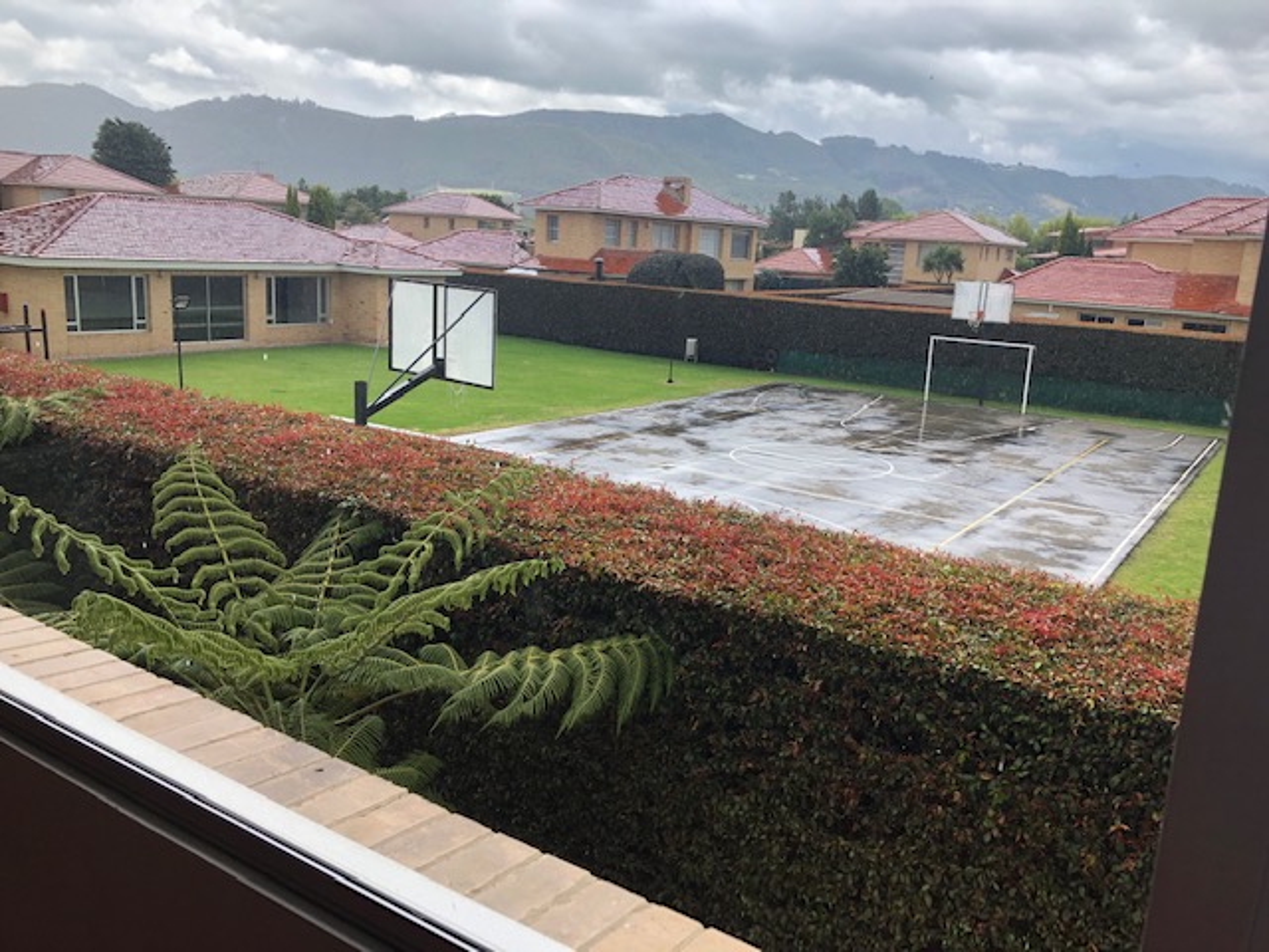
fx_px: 1026
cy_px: 476
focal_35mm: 28
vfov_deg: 49.7
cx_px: 634
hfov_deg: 63.4
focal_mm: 3.99
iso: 20
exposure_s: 1/539
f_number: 1.8
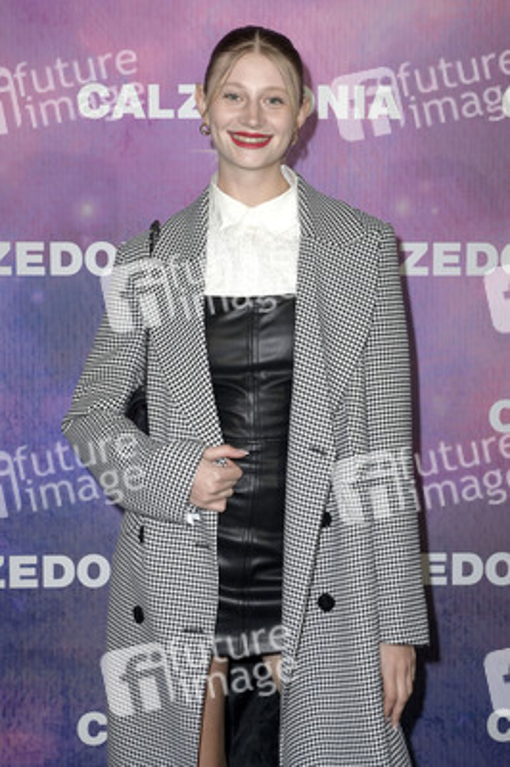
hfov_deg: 21.9
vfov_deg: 32.4
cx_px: 255
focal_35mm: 62
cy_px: 384
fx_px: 1320
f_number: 5.6
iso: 640
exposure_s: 1/200
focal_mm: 62
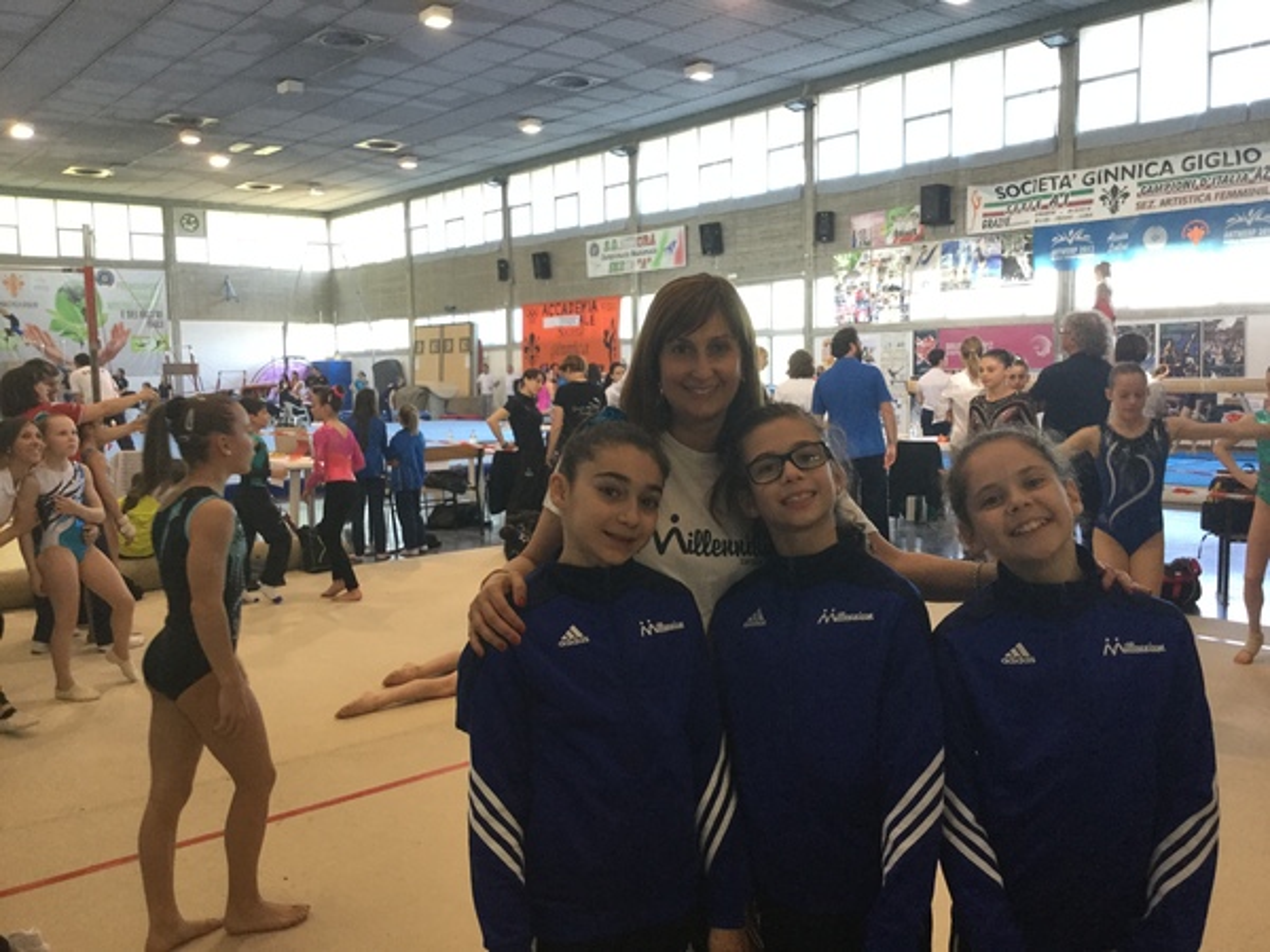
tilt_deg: -6.5
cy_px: 476
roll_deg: -0.1
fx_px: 1137
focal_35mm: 31
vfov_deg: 45.4
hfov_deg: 58.4
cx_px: 635
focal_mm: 3.3
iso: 125
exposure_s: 1/33
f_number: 2.4
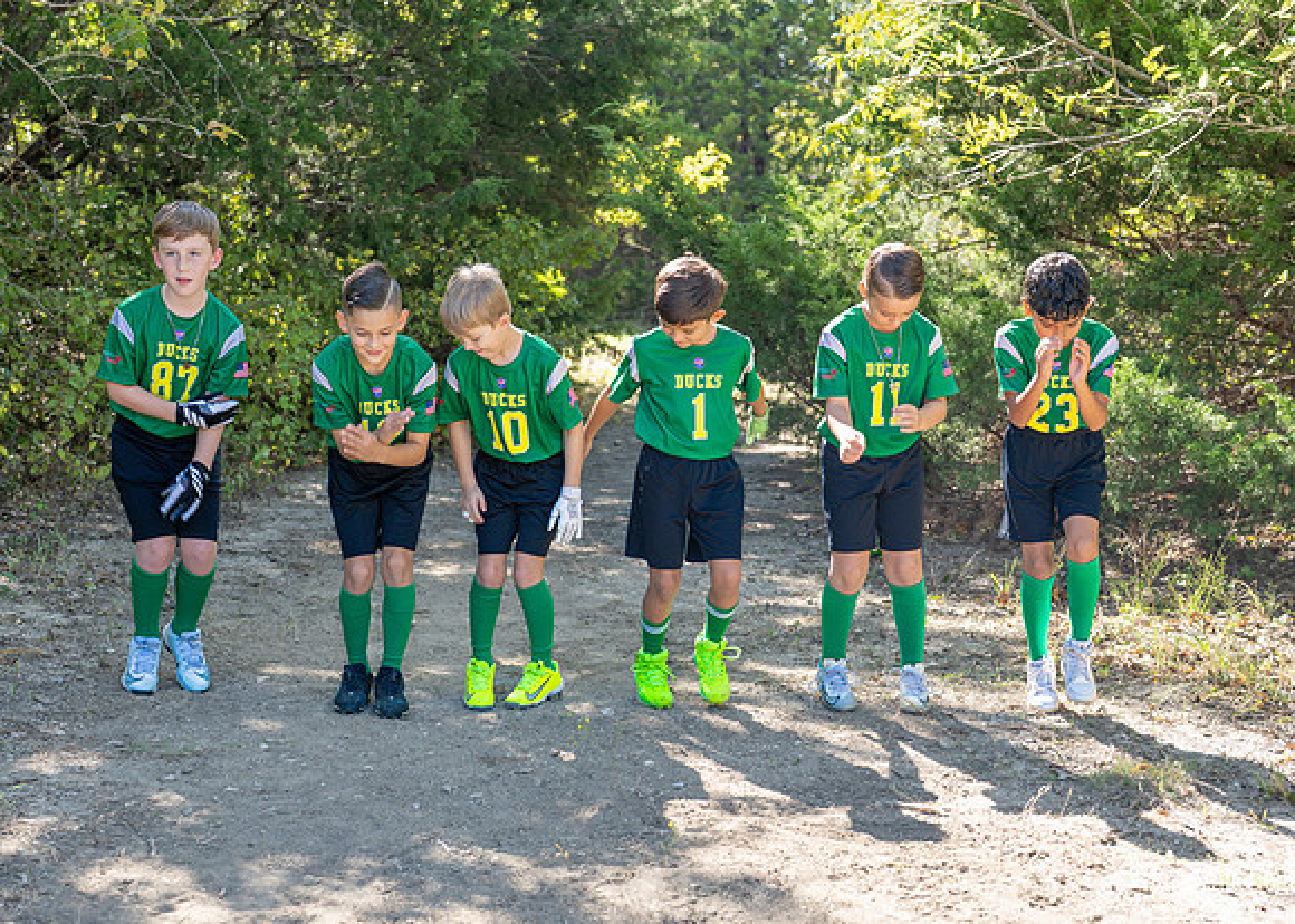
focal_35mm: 61
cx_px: 644
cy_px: 444
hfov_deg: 32.1
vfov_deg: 23.2
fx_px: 2253
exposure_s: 1/250
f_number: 3.2
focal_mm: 50
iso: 125
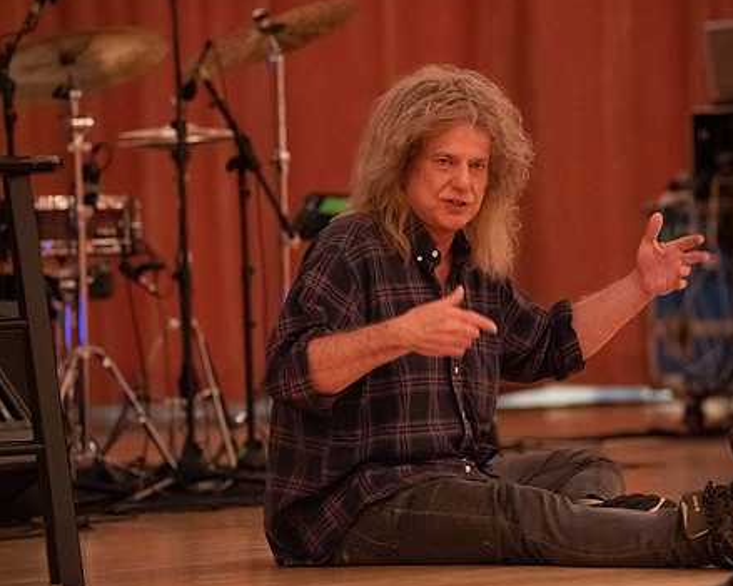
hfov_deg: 7.8
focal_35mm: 248
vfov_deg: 6.2
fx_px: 5379
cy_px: 278
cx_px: 456
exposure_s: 1/160
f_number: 4.5
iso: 20000
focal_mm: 200
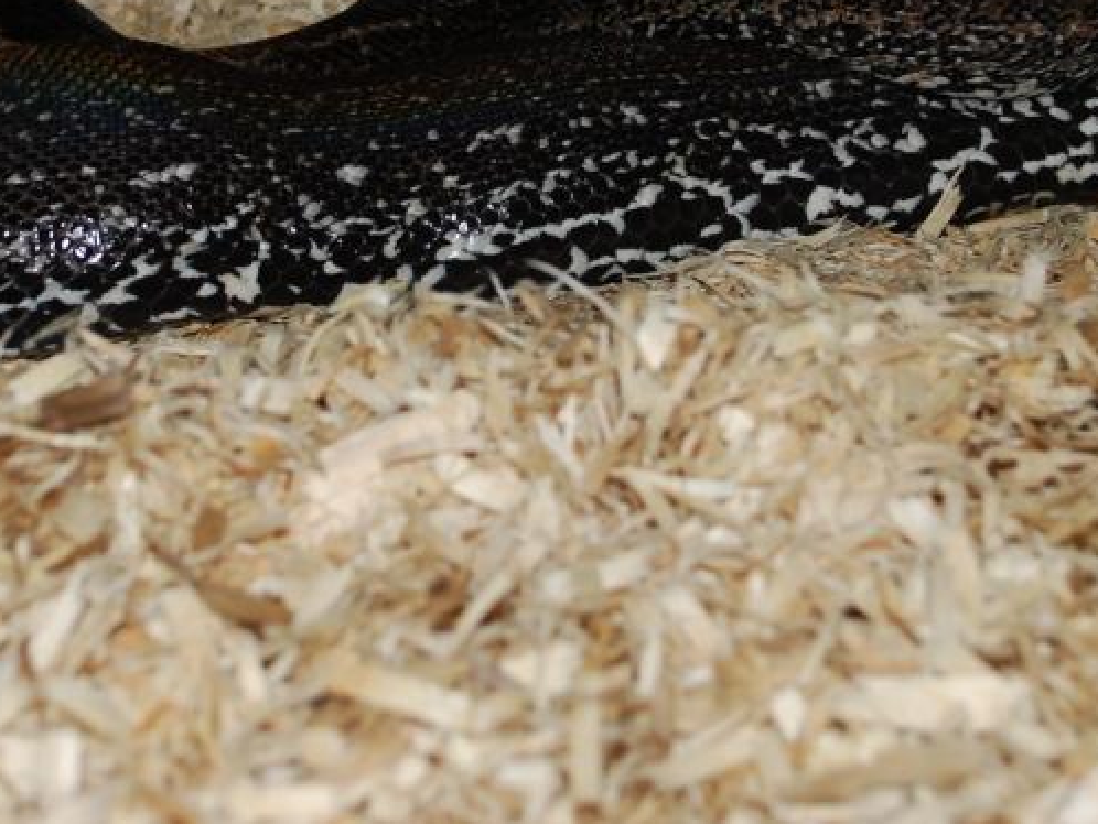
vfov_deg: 16.4
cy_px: 76
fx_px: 2824
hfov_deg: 22.0
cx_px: 478
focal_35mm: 89
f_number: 4.8
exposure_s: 1/125
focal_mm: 30
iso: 100
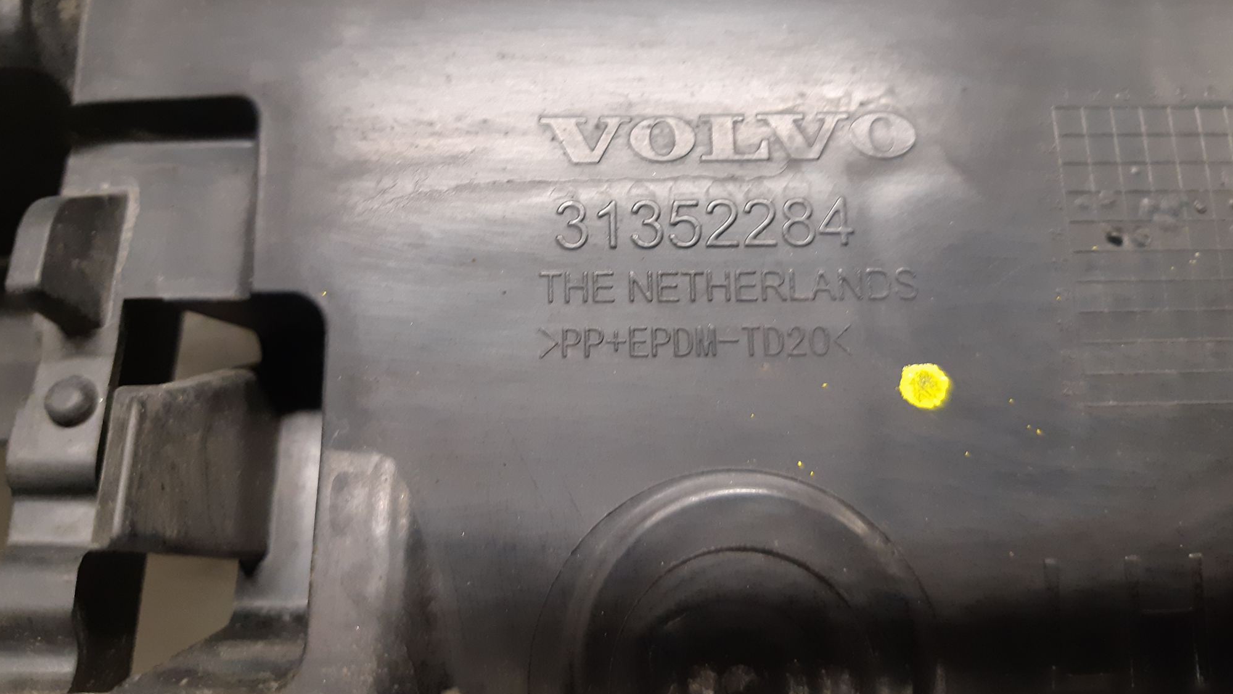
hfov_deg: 66.1
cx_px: 607
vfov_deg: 39.7
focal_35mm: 29
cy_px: 233
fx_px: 948
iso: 200
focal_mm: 3.93
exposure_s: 1/33
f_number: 1.7
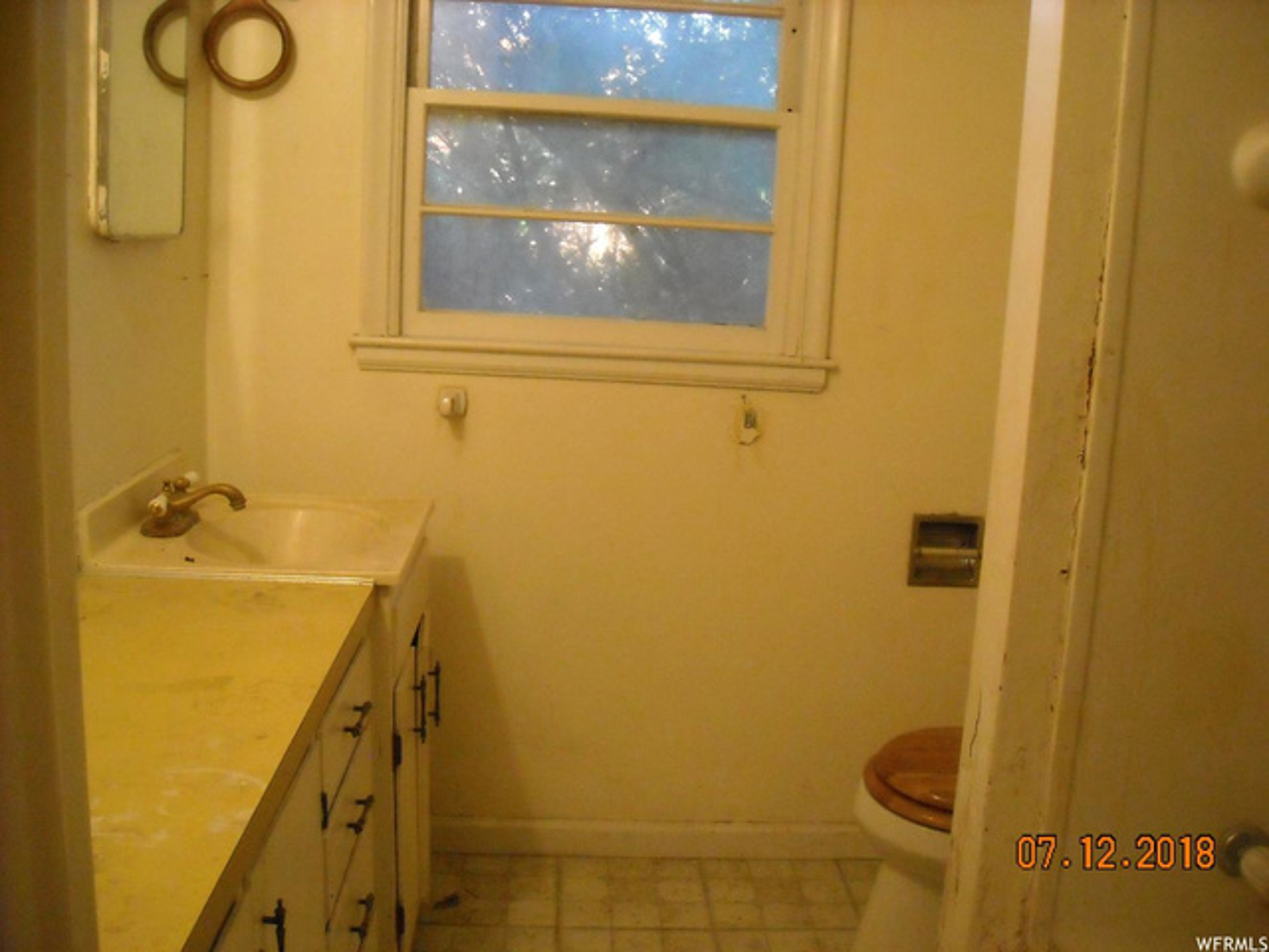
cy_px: 476
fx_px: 1283
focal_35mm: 35
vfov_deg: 40.7
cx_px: 634
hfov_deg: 52.6
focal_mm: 5.7
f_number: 2.8
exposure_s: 1/71
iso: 800
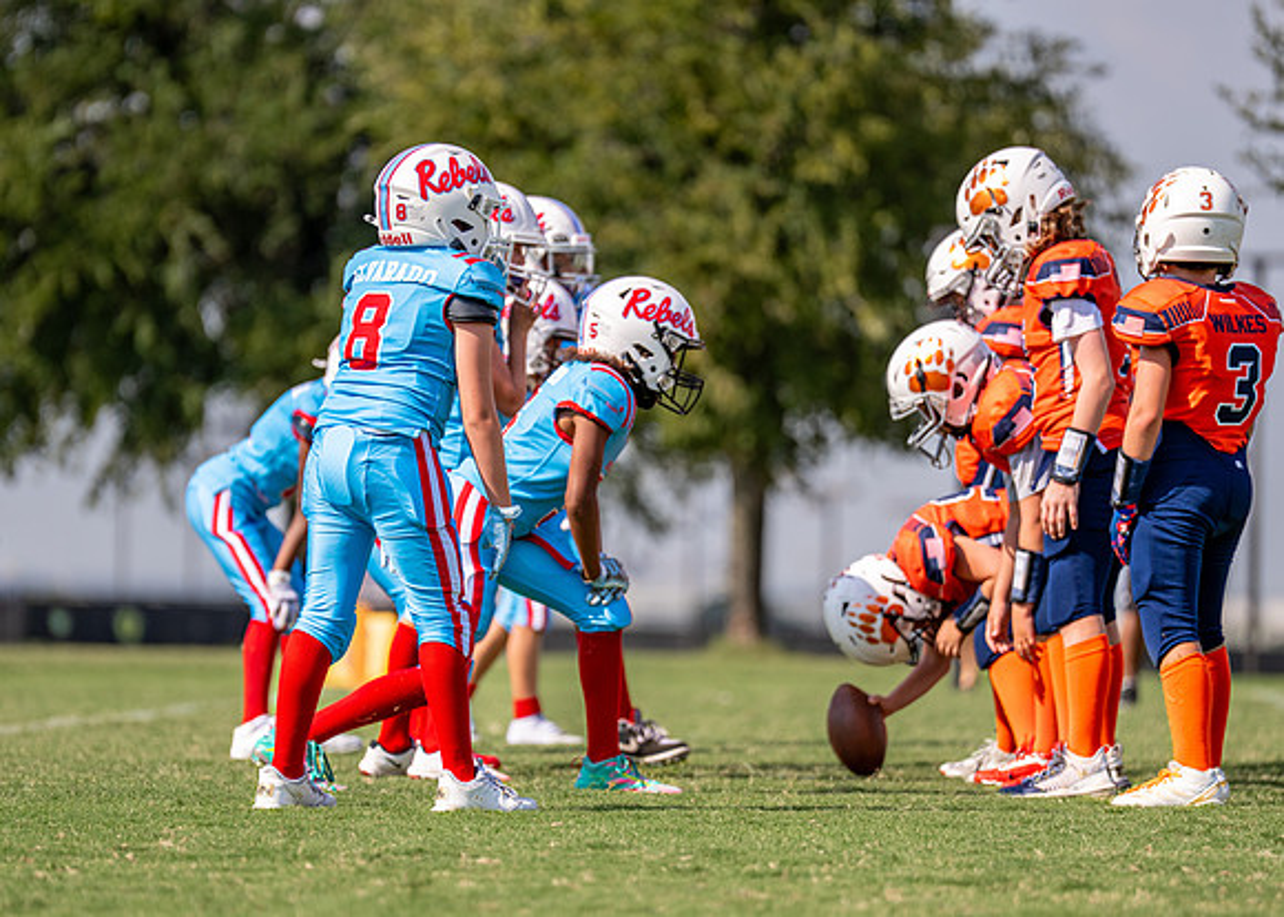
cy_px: 459
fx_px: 9815
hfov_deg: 7.5
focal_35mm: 269
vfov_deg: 5.3
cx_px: 599
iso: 125
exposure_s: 1/3200
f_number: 2.8
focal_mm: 200
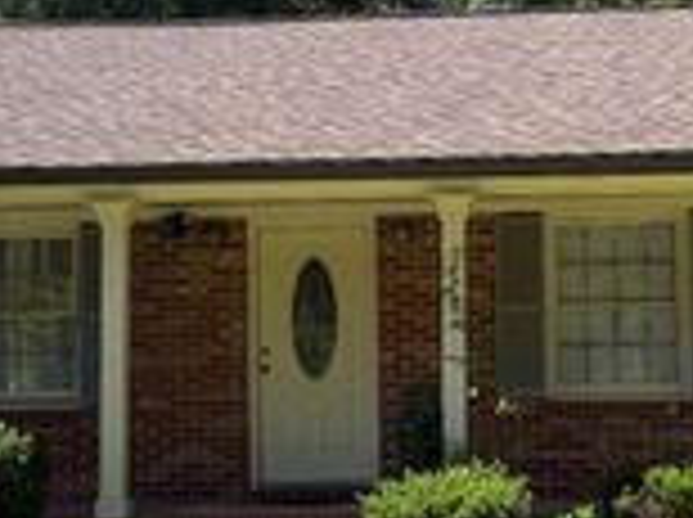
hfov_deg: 25.0
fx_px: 1559
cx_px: 396
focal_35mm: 78
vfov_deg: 18.8
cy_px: 254
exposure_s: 1/2299
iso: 80
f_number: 1.78
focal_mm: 6.76
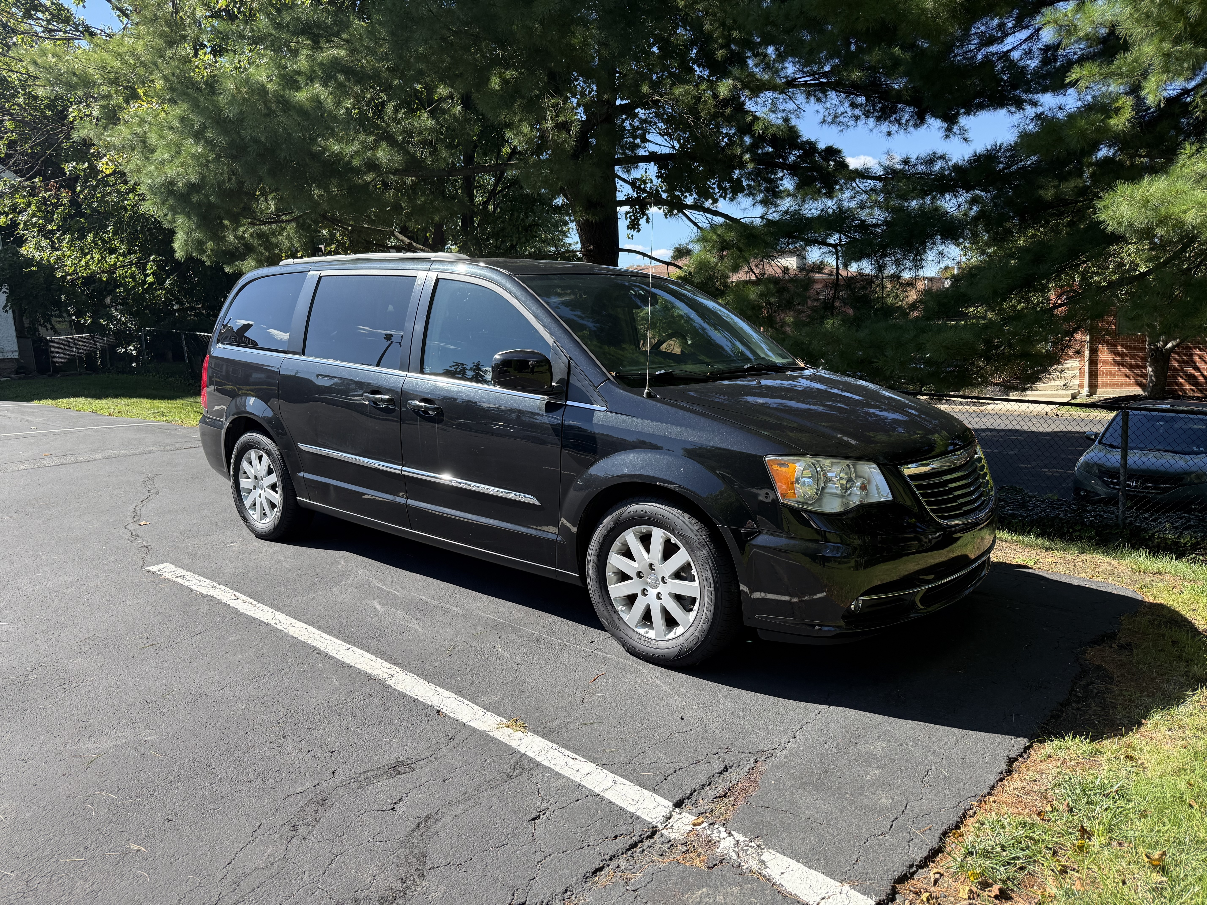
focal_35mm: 24
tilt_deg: -7.8
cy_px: 452
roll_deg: +2.8
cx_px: 604
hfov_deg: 71.6
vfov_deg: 56.8
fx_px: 837
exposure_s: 1/1949
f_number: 1.78
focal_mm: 6.76
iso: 100
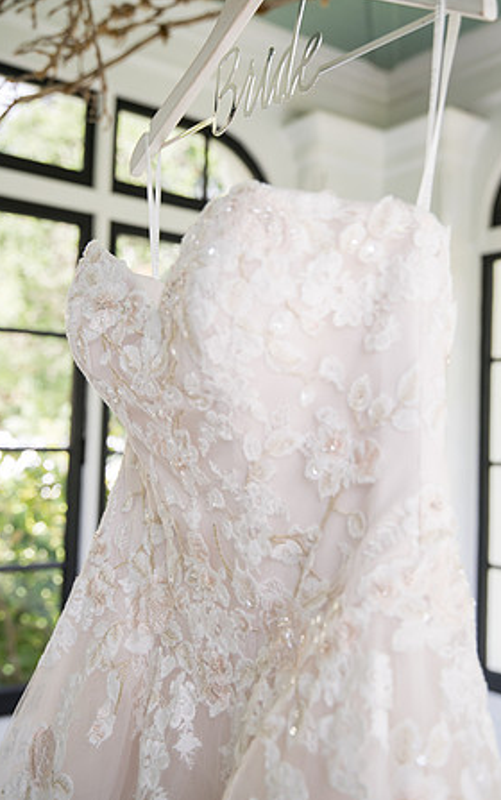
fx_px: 894
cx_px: 258
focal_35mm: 41
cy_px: 399
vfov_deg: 48.2
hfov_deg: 31.3
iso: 500
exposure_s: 1/320
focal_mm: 40
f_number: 4
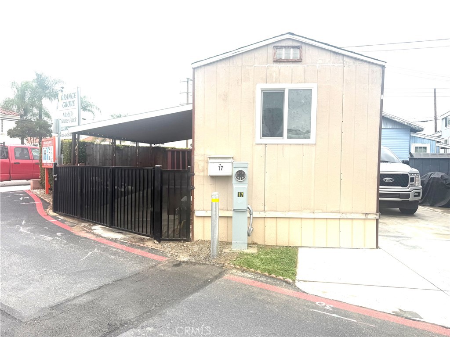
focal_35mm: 24
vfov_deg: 56.8
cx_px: 225
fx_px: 312
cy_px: 168
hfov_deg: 71.6
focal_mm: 6.76
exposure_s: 1/992
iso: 80
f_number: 1.78
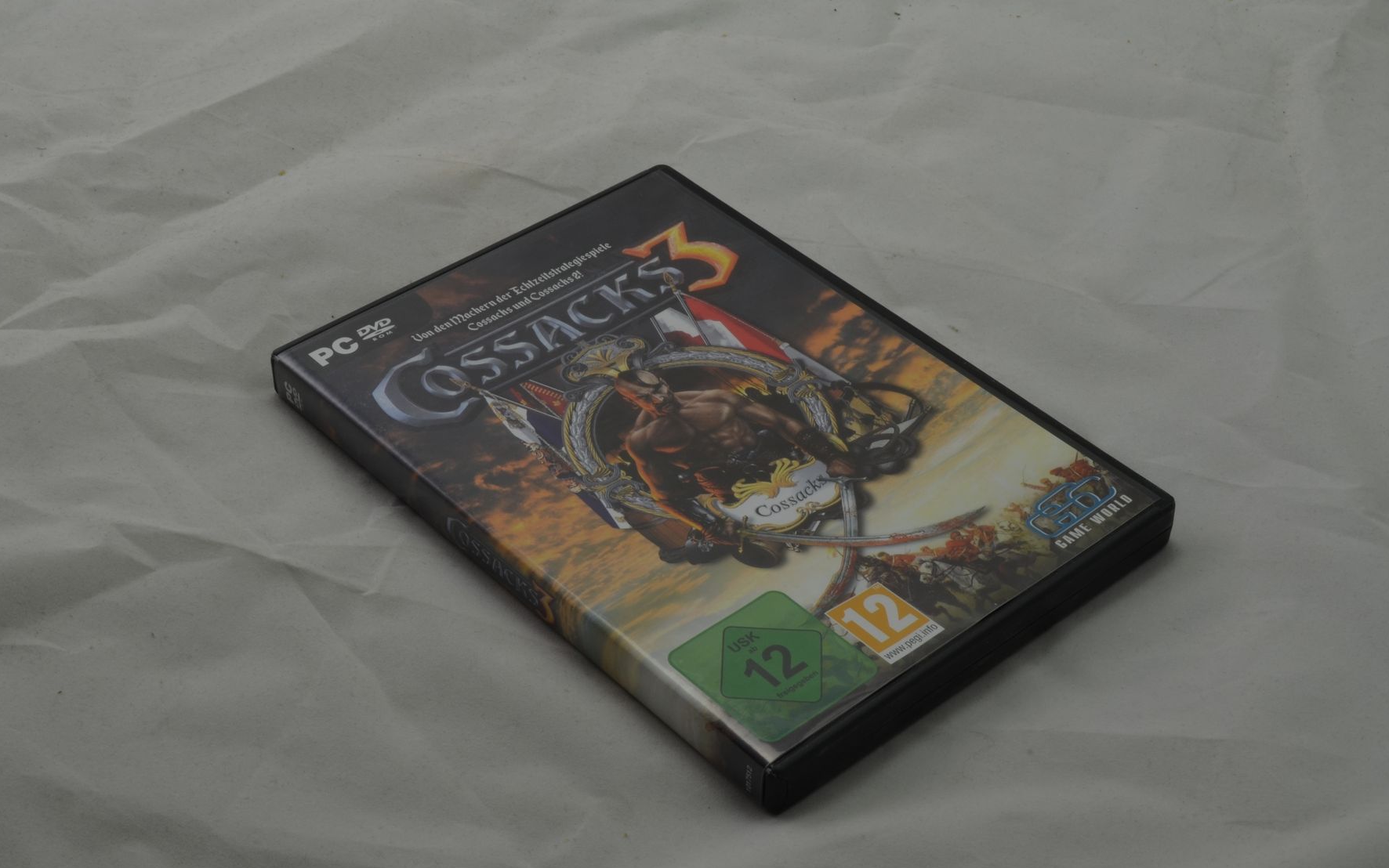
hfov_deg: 33.0
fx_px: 2347
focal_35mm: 62
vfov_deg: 21.0
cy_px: 423
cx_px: 684
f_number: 20
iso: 100
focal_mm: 40
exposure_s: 1/3
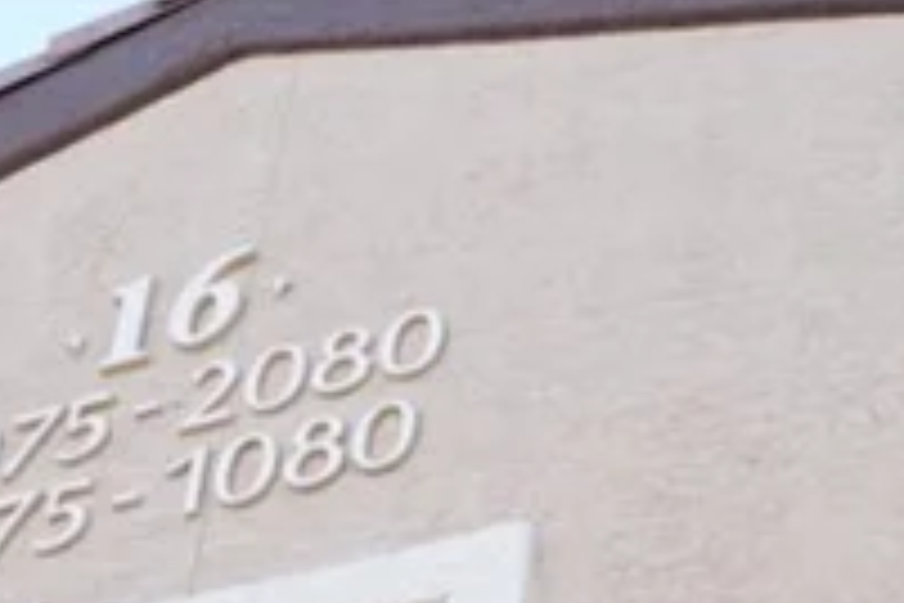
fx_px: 3063
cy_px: 875
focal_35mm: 122
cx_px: 490
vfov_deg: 10.9
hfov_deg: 16.8
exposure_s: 1/200
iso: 500
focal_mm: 24
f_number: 9
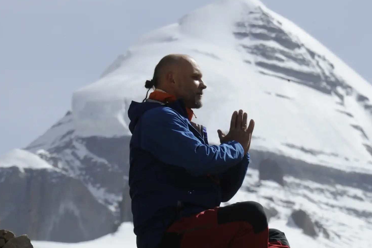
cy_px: 111
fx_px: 5373
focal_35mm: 520
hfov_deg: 4.0
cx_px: 207
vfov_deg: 2.6
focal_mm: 300
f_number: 18
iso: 1250
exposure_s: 1/1250
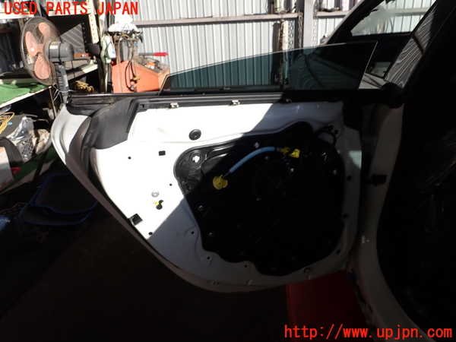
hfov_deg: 60.0
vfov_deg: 46.8
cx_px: 228
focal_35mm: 30
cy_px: 171
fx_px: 395
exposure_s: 1/80
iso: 100
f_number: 9
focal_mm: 5.4
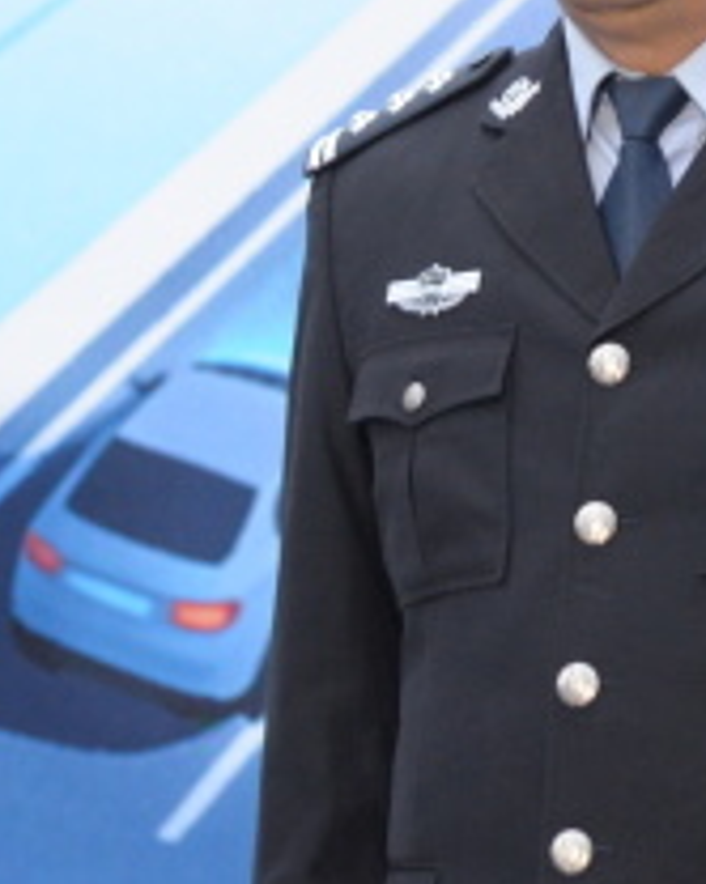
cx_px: 676
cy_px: -83
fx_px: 8841
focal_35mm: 338
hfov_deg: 4.6
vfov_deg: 5.7
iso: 2000
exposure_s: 1/20
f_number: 4
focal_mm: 78
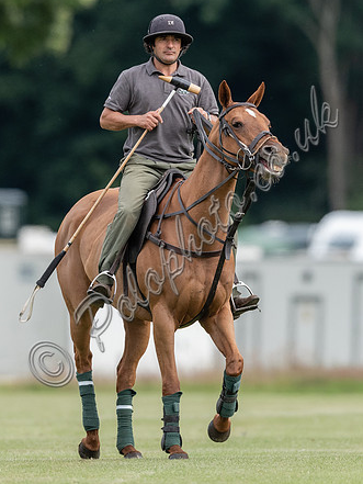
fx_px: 12801
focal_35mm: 916
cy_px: 241
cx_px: 165
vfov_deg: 2.2
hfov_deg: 1.6
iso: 1000
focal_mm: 500
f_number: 4.5
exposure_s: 1/3200
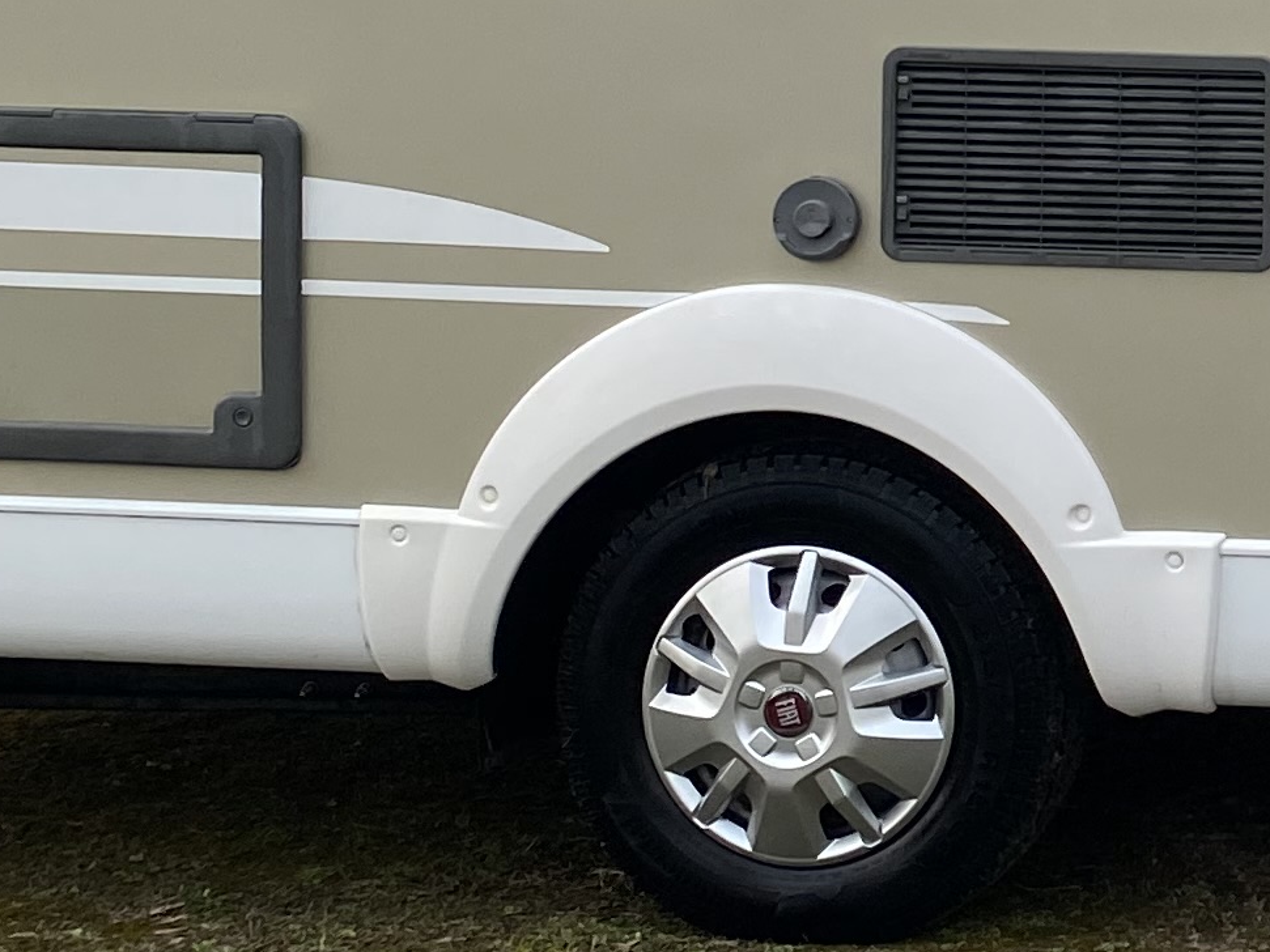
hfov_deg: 16.7
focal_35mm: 108
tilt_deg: -2.5
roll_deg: +0.1
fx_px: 3962
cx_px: 1866
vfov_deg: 13.4
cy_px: -109
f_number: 1.8
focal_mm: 4.25
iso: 32
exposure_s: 1/549
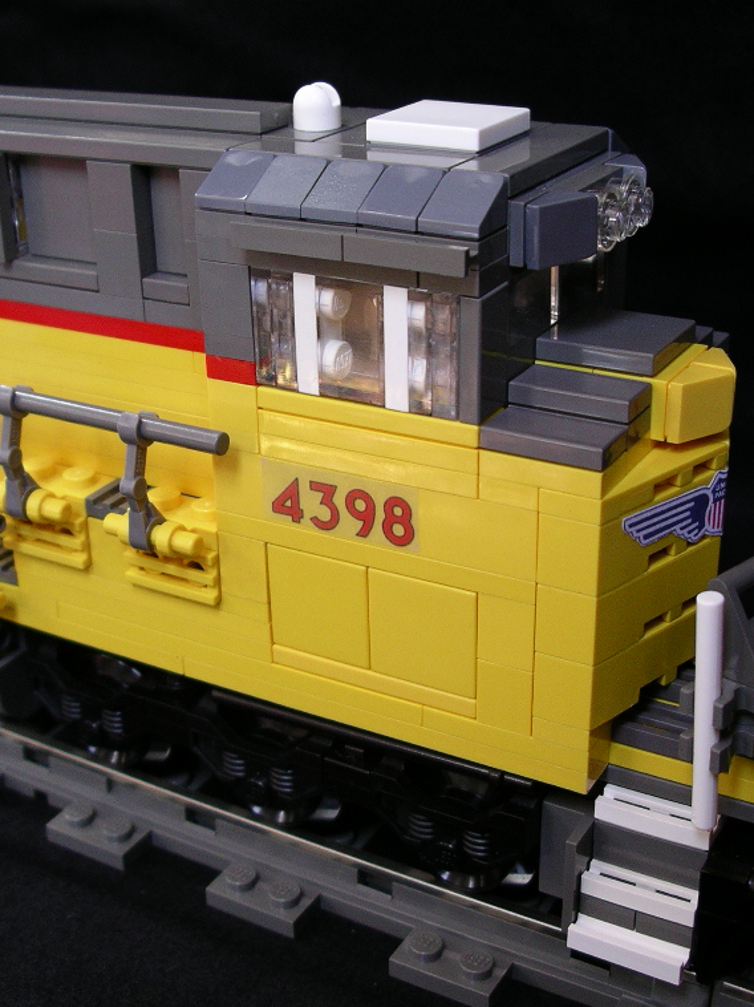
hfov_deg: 29.0
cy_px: 507
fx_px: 1453
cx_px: 311
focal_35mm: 50
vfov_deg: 38.2
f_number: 2.8
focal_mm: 7.8
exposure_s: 1/30
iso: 160
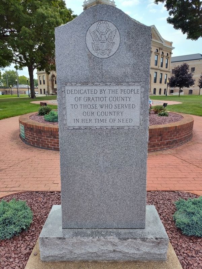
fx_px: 179
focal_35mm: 23
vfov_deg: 73.9
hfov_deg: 58.9
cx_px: 101
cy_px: 134
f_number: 1.8
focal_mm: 5.56
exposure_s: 1/912
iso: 100
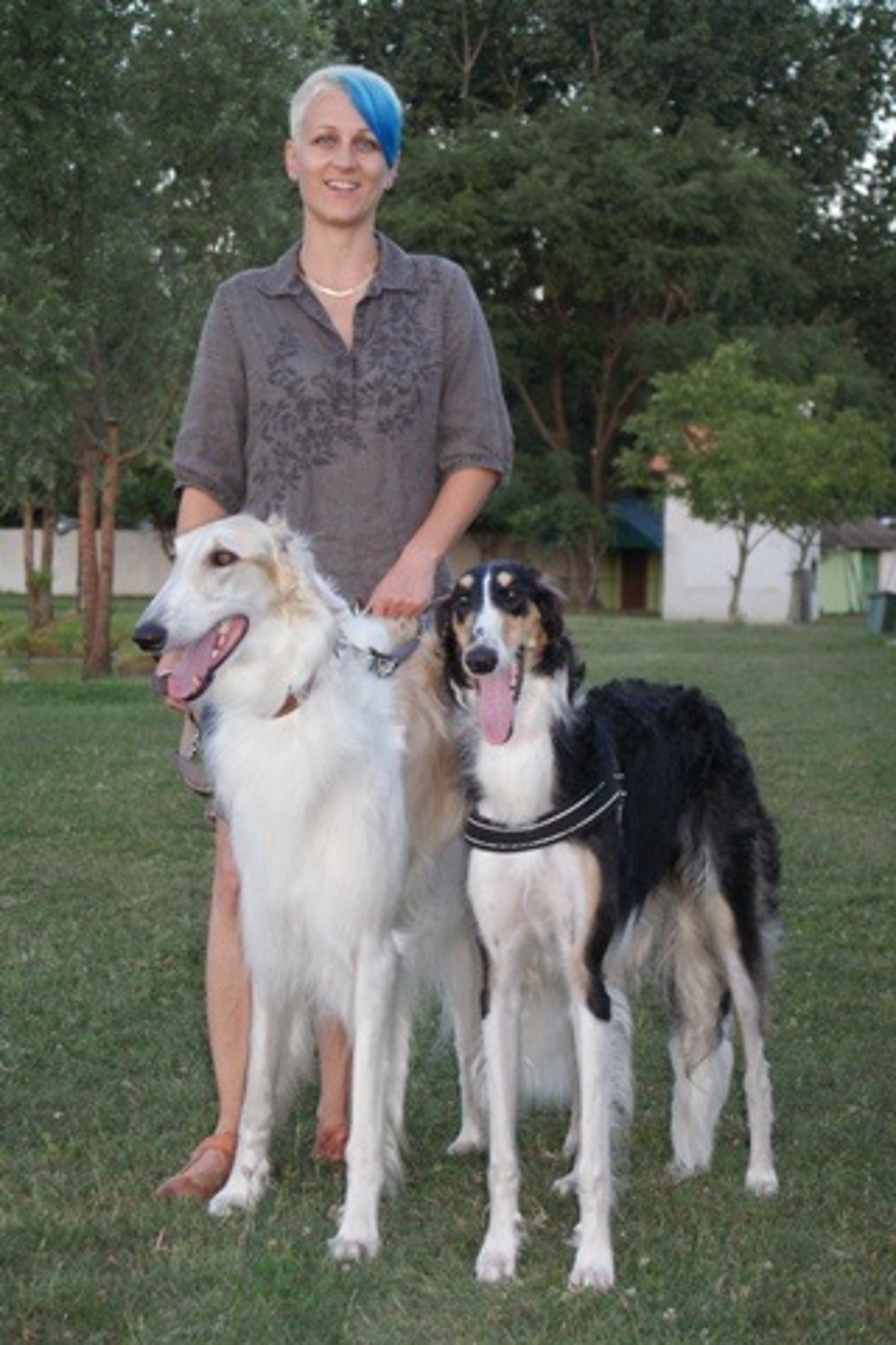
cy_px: 672
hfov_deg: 18.2
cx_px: 448
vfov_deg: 27.0
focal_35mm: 75
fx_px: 2800
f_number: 5.6
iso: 400
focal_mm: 50
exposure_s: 1/80
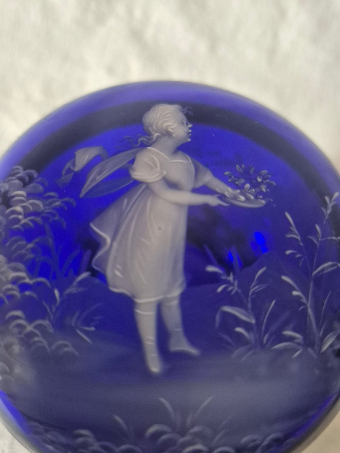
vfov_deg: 73.9
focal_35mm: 23
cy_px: 226
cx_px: 170
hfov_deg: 58.9
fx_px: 301
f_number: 1.8
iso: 2000
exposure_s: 1/100
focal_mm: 5.4
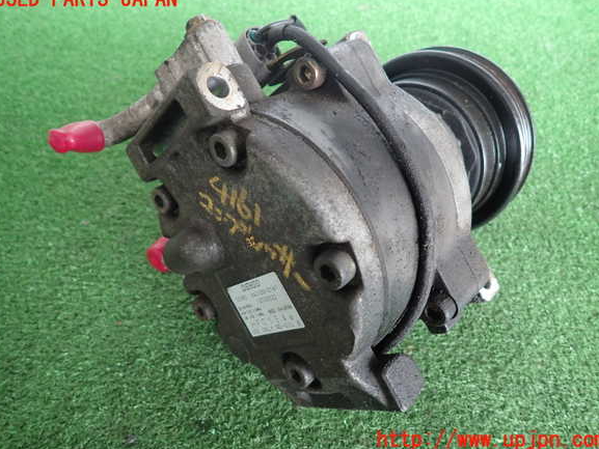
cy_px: 220
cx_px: 300
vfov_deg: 53.1
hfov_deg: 67.3
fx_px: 450
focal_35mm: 26
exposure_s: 1/40
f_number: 2
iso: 200
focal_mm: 4.5
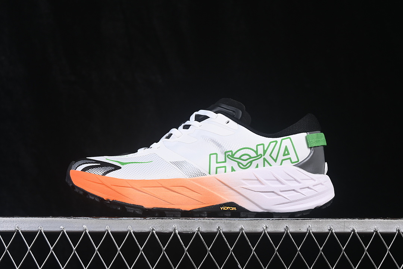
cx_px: 202
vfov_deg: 18.2
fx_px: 840
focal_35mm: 75
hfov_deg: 27.0
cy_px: 134
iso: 160
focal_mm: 50
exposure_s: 1/80
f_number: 8
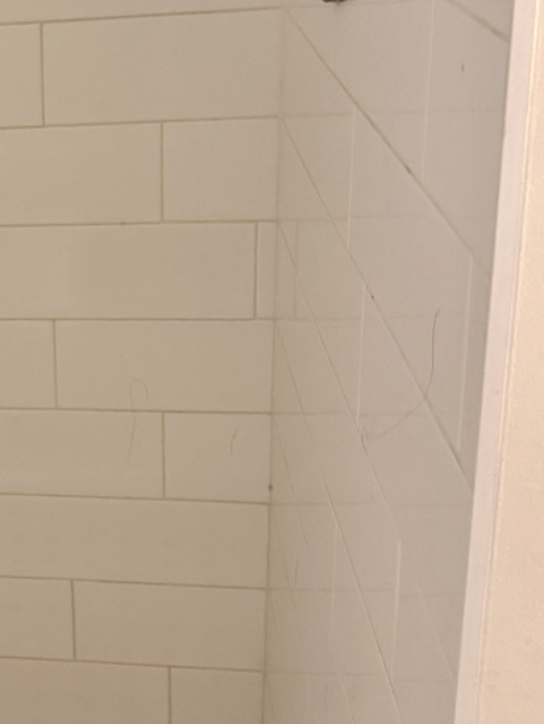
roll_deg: +5.6
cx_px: -192
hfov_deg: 19.9
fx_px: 1403
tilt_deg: -18.2
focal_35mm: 67
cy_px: 269
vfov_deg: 28.8
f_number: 1.78
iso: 400
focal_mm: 6.76
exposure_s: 1/60
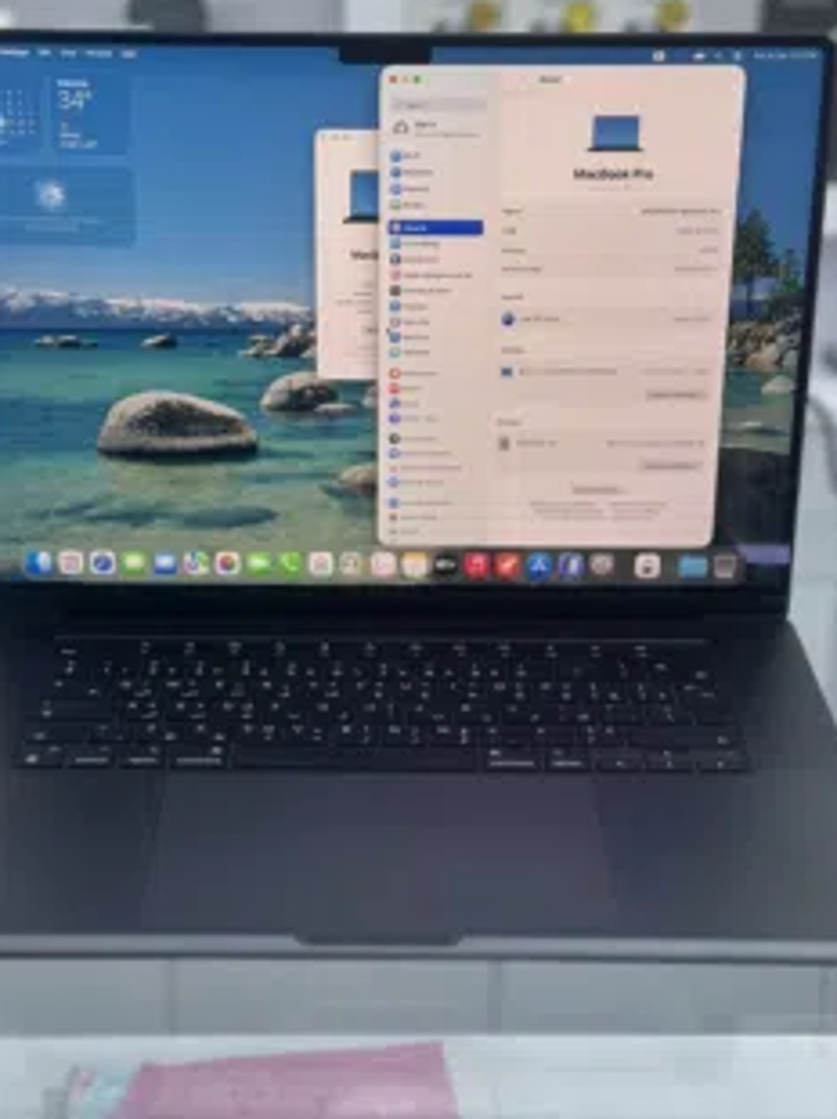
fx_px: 2002
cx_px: 379
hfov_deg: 23.6
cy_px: 639
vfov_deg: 31.2
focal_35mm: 62
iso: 80
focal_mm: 6.86
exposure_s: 1/332
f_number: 1.78
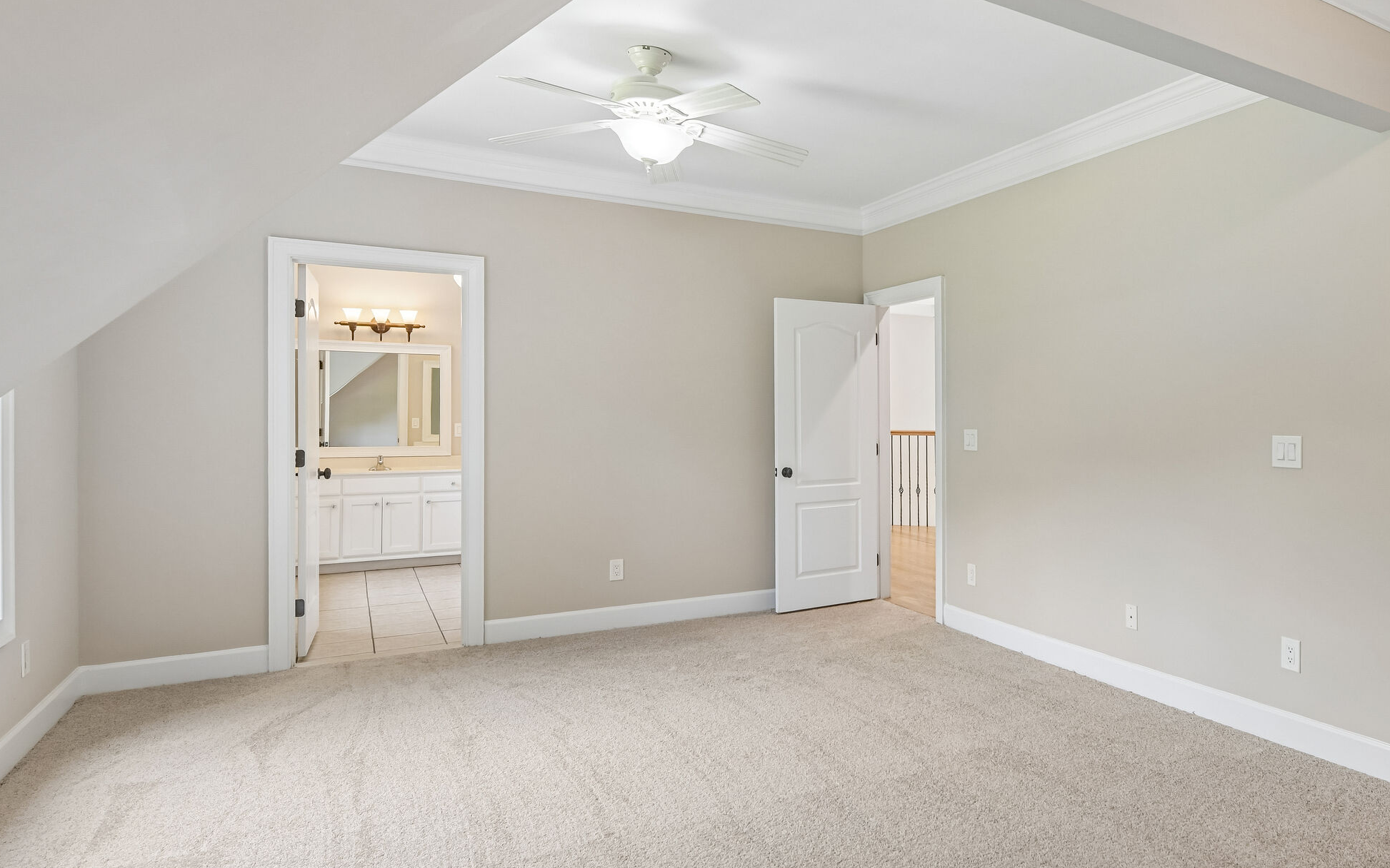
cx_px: 924
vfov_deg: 55.0
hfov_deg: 77.2
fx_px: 833
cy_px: 415
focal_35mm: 22
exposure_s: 1/15
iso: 220
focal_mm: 14
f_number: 8
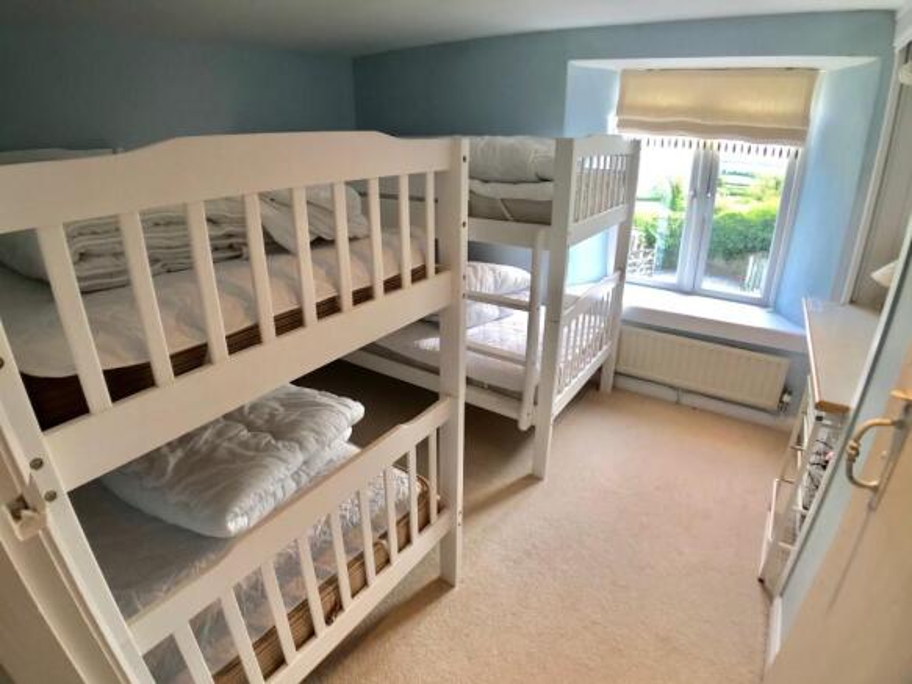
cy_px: 342
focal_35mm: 28
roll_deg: +0.6
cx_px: 456
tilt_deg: -23.1
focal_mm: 3.99
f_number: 1.8
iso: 20
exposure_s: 1/50
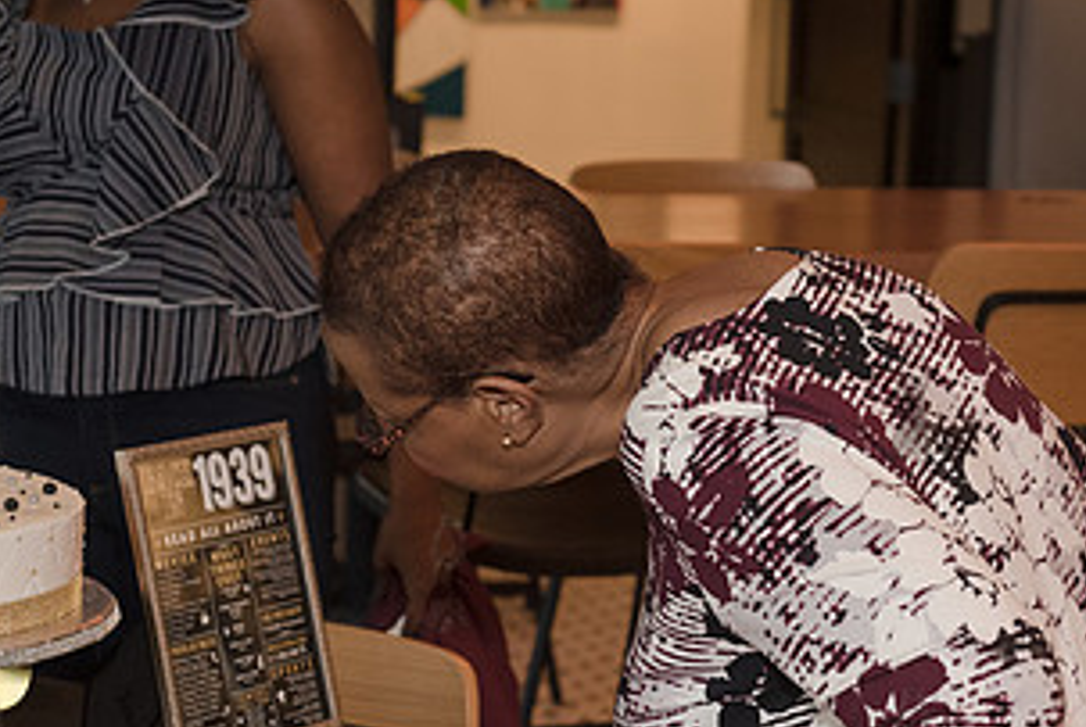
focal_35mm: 106
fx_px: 3202
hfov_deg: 19.2
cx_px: 610
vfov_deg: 13.0
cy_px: 462
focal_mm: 48
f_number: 4
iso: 1250
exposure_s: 1/320
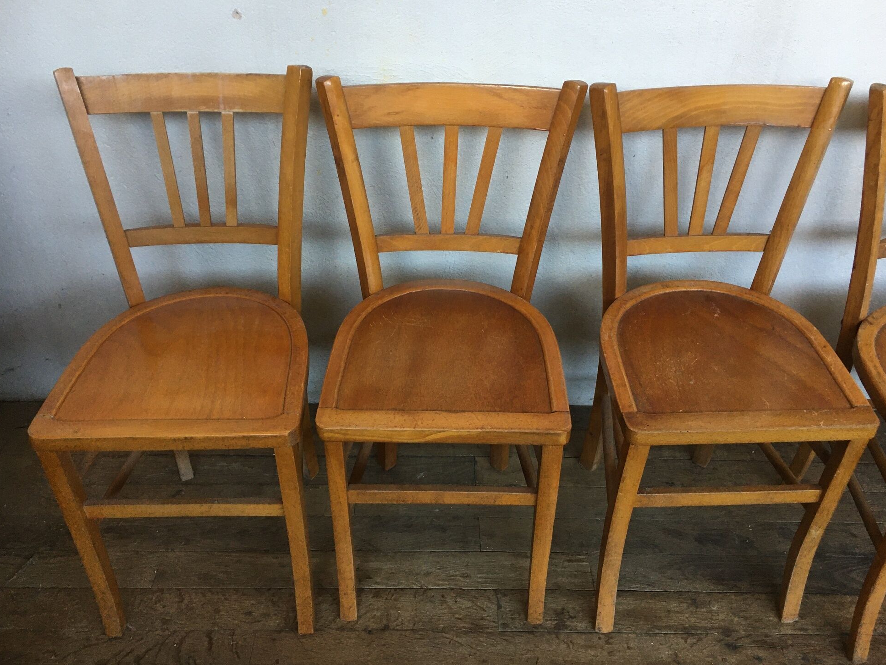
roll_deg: -1.9
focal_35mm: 30
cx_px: 446
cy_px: 327
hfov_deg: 60.0
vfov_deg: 46.8
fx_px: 768
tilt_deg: -38.3
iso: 50
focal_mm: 4.15
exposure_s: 1/33
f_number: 2.2
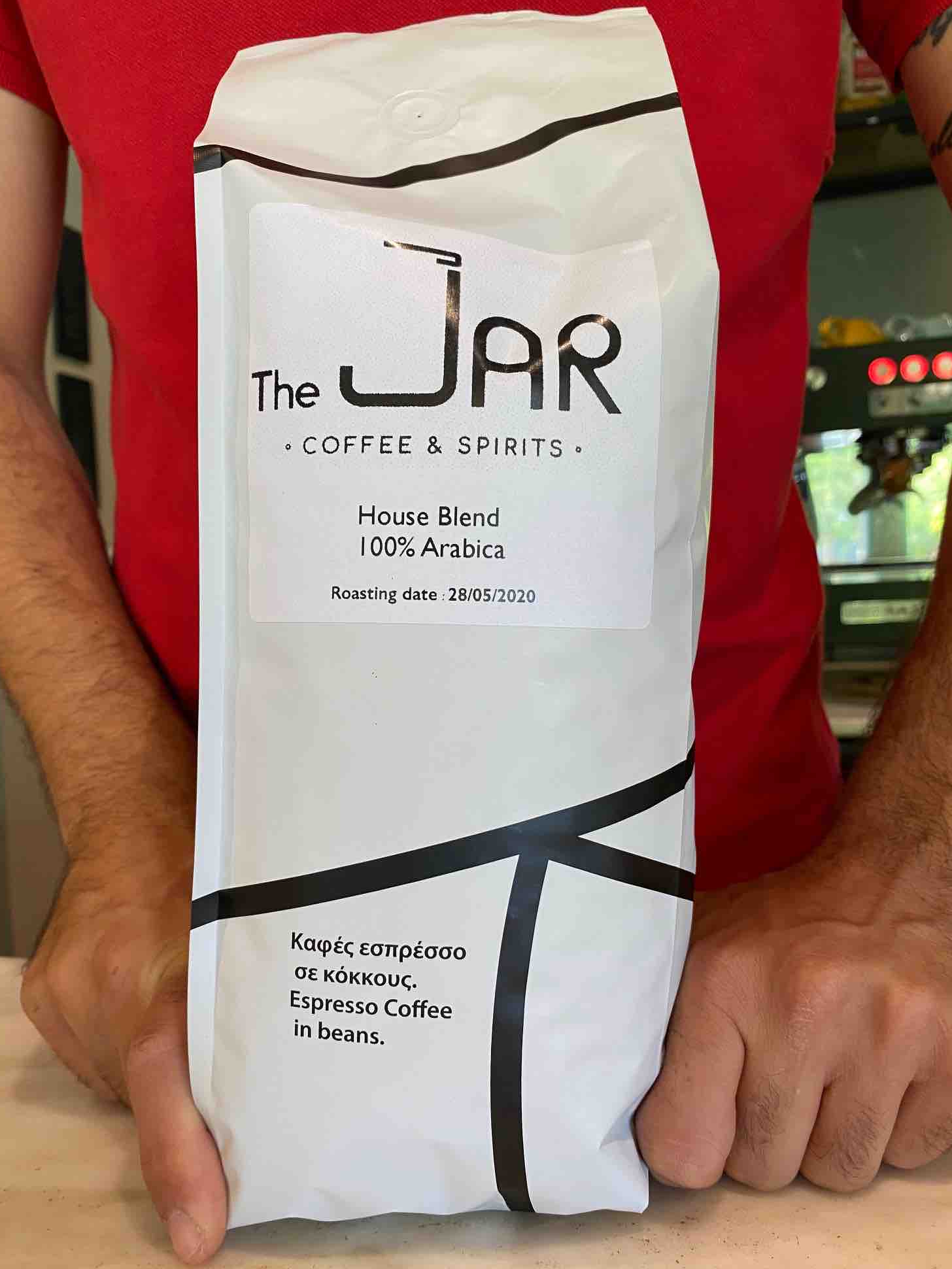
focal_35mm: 27
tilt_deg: -2.1
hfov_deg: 51.4
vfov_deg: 65.3
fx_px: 990
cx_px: 468
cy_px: 647
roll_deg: +2.3
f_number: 1.8
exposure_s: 1/50
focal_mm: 4.25
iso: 64
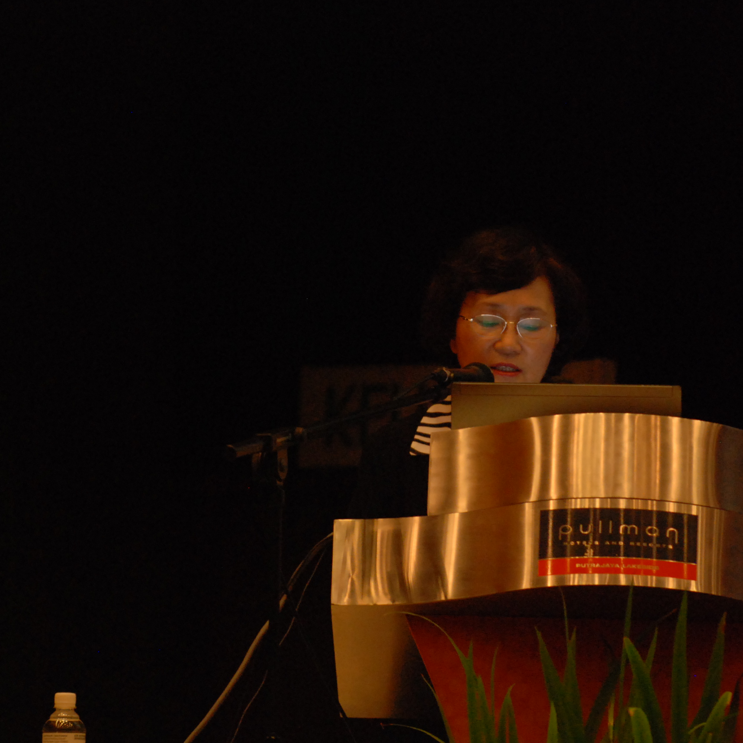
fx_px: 10466
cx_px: 500
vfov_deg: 4.1
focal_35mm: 431
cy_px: 330
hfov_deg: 4.1
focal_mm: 200
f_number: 2.8
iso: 1000
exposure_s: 1/60
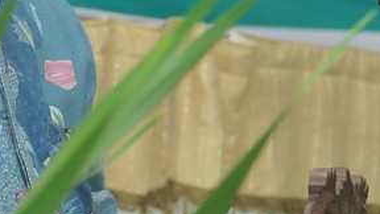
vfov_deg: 2.7
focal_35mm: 458
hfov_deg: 4.7
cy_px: 4
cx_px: 28
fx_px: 4615
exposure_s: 1/125
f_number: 7.1
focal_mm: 82
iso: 800
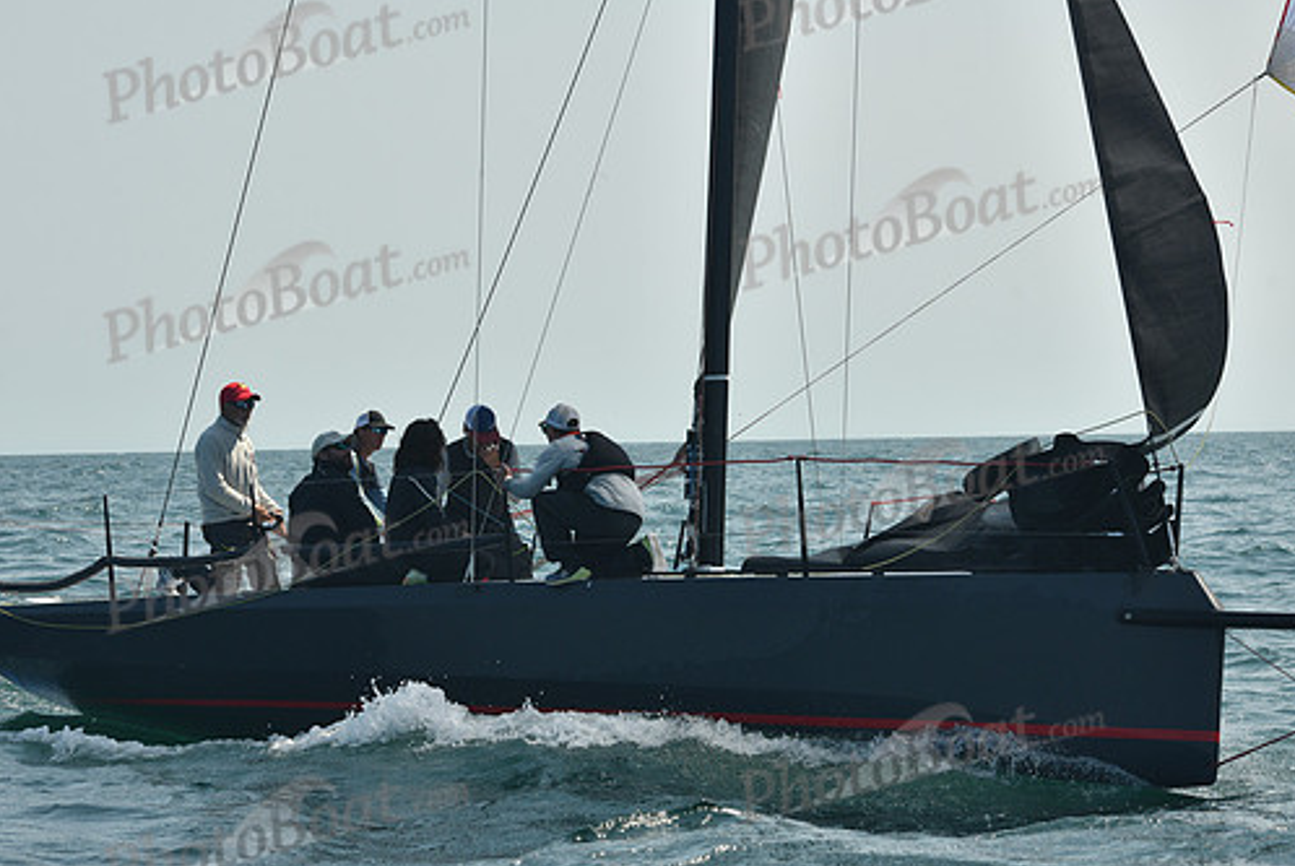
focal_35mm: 135
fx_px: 4860
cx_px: 606
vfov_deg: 10.2
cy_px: 394
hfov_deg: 15.2
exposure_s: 1/640
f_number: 7.1
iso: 320
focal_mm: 116
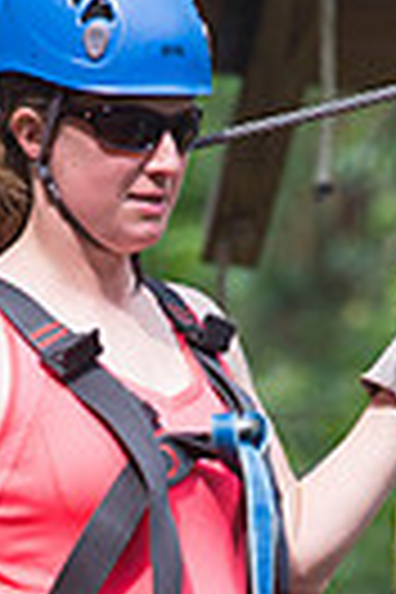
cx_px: 130
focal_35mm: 682
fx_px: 11252
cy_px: 711
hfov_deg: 2.0
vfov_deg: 3.0
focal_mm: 200
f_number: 5
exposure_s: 1/1250
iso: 1250
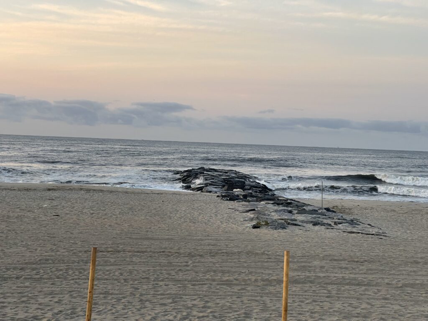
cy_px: 160
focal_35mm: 64
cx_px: 214
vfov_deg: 22.9
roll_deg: -2.2
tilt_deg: -0.1
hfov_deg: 30.3
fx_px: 791
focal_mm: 7.5
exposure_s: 1/99
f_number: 2.2
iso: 32
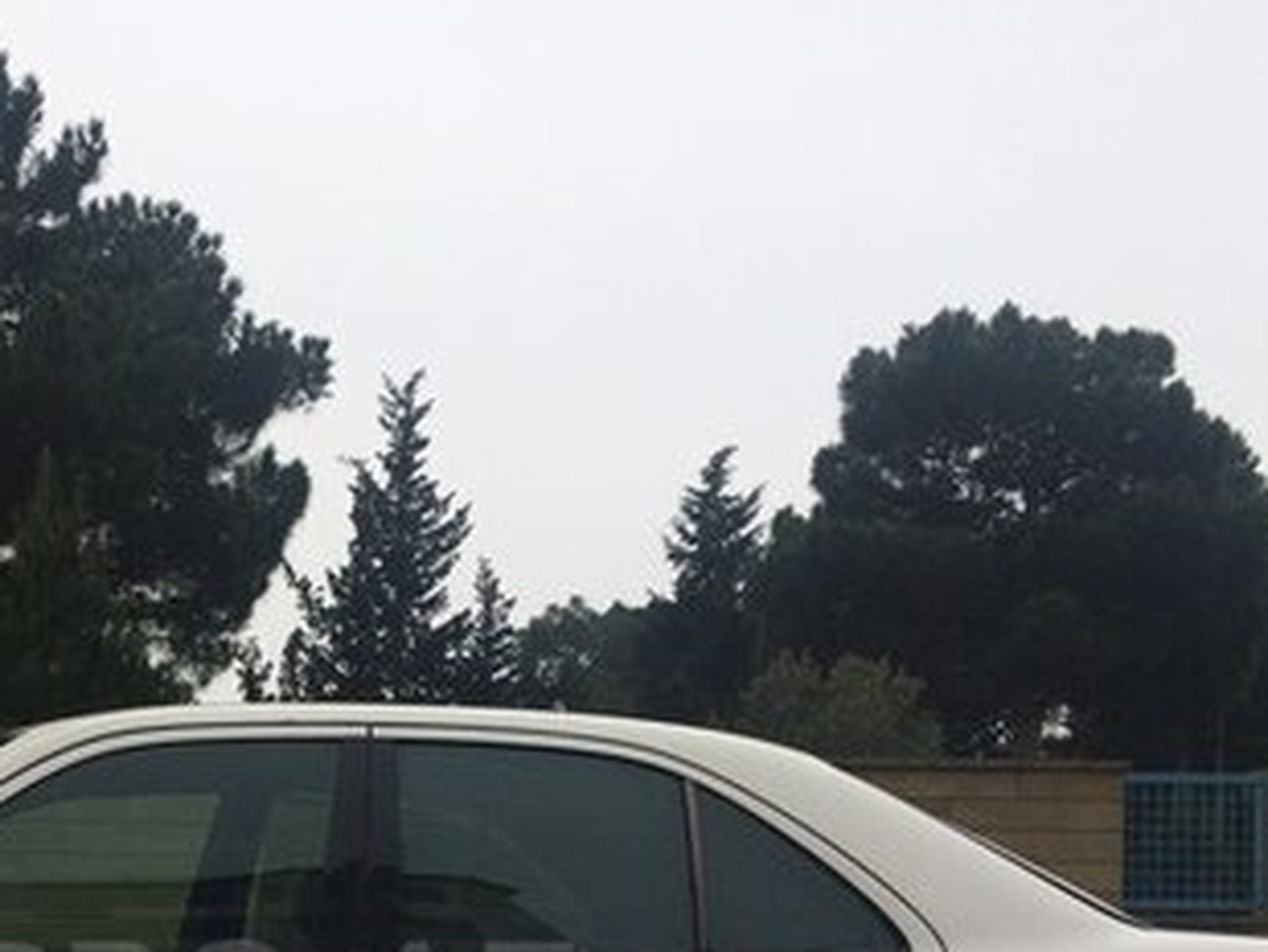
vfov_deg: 22.5
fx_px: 2272
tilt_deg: -1.2
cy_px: 1003
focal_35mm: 62
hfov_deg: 30.0
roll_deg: +0.5
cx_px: 156
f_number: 2.2
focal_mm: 4.15
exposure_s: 1/533
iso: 32
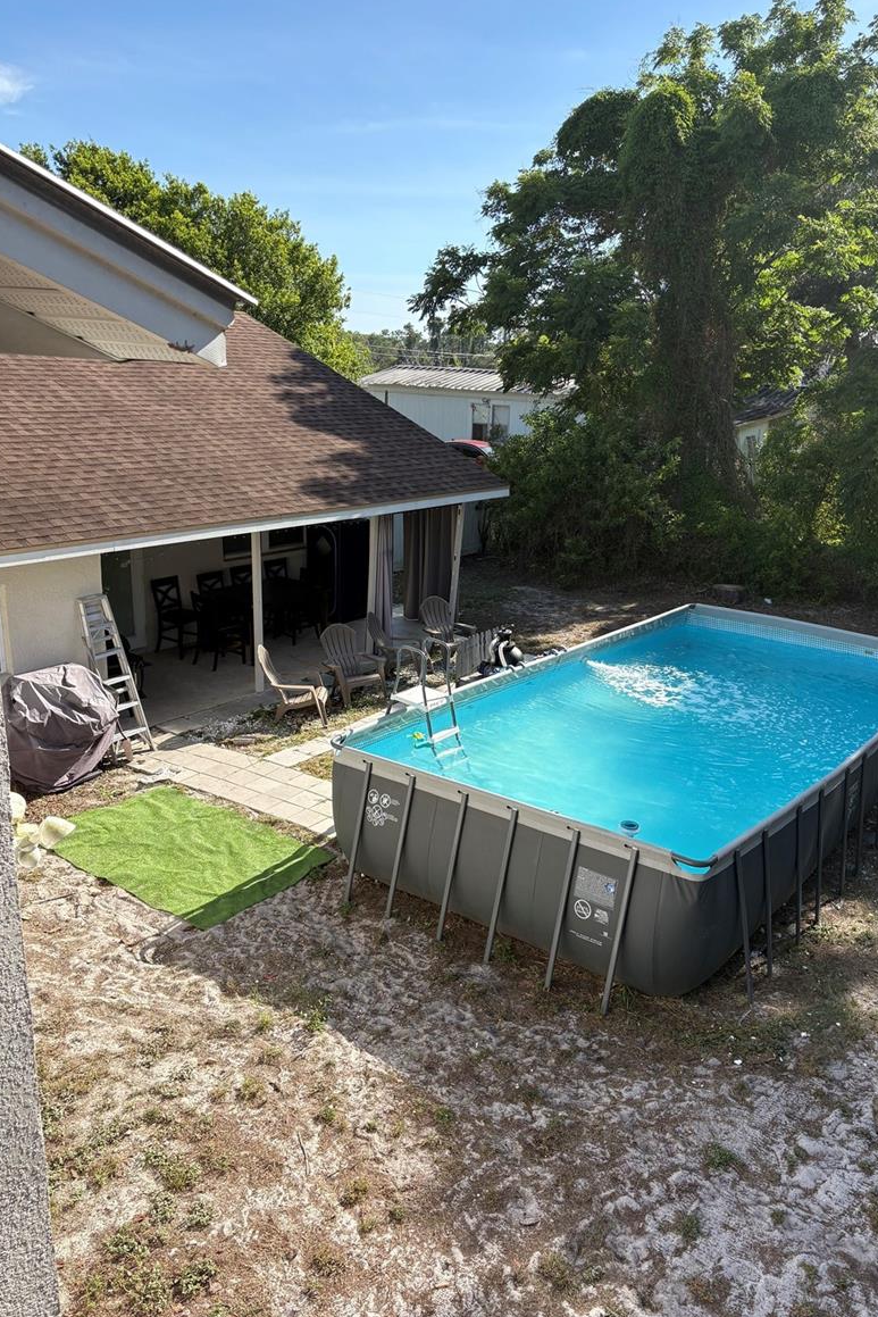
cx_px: 502
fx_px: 1024
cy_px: 657
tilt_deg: -15.4
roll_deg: -2.8
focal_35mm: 28
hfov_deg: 46.3
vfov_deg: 65.5
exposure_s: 1/1901
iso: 50
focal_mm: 5.96
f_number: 1.6
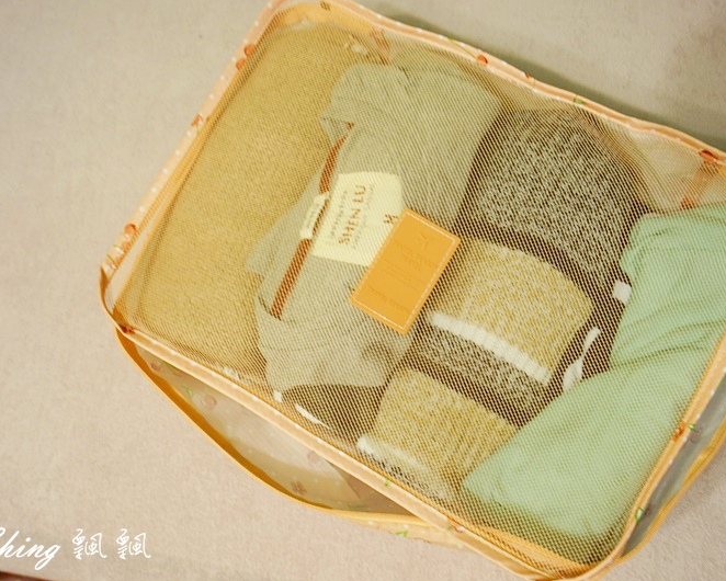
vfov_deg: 43.4
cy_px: 291
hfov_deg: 52.8
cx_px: 386
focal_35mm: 34
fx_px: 731
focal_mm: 30
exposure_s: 1/13
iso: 500
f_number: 6.3
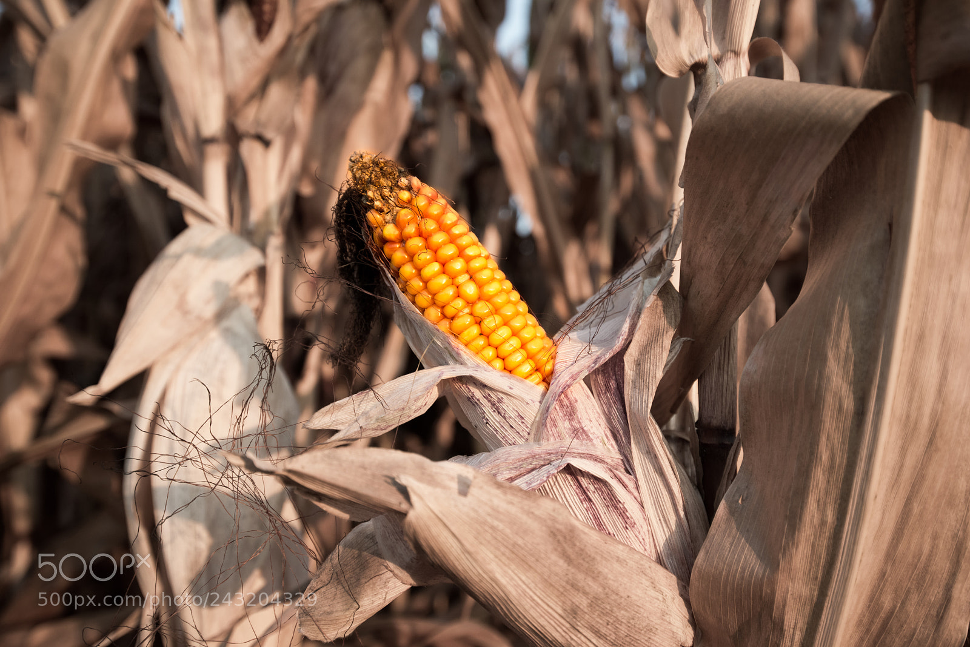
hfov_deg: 58.7
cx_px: 485
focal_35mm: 32
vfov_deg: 41.1
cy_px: 324
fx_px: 862
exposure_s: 1/500
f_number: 5
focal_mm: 32
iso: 400
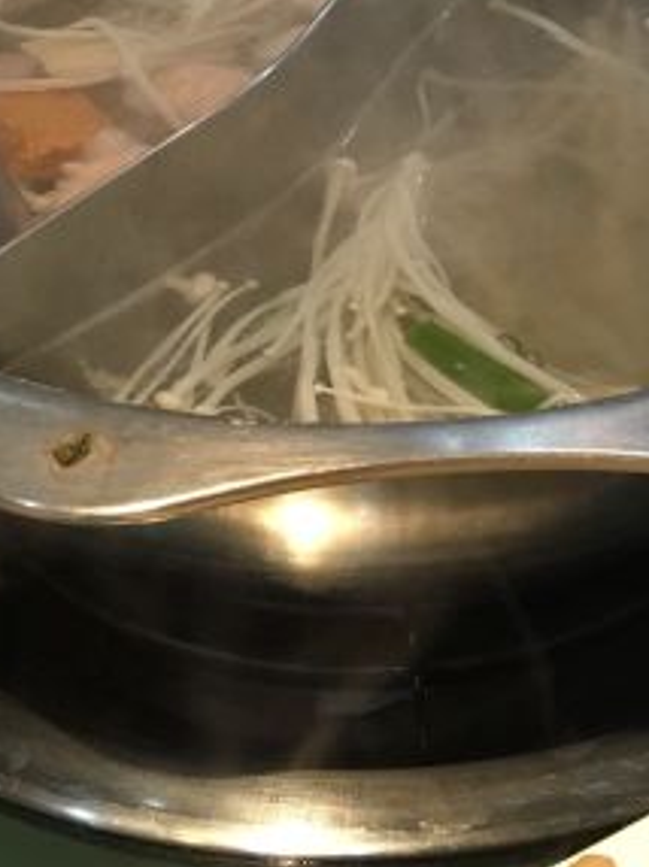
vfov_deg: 26.8
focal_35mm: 71
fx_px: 1778
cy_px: 161
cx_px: 429
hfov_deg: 20.6
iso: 200
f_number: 2.2
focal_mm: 4.15
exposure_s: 1/33
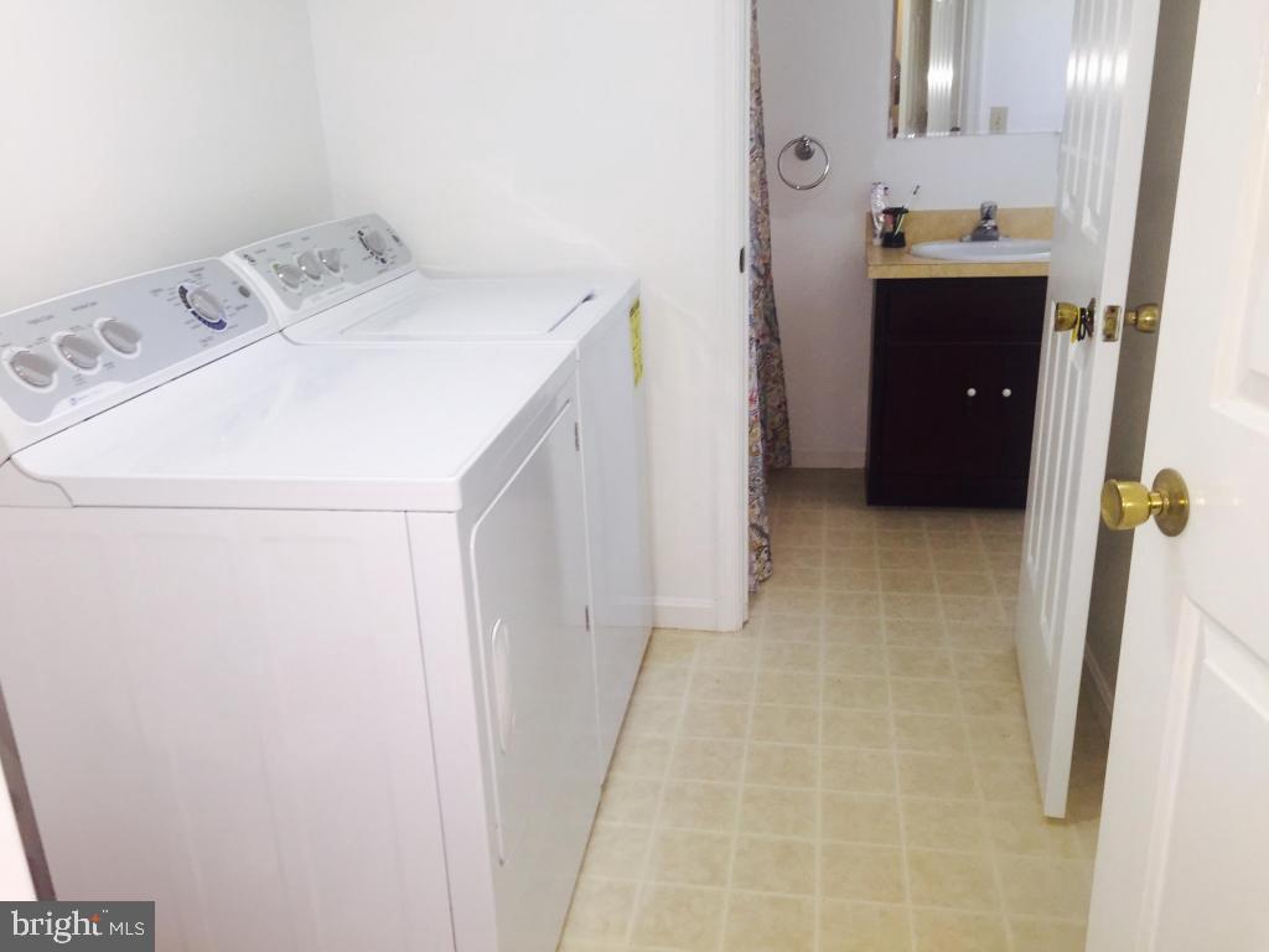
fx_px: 1063
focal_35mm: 29
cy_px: 476
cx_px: 634
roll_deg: +1.0
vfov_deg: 48.2
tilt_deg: -18.4
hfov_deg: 61.7
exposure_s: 1/30
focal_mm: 4.15
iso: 64
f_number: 2.2
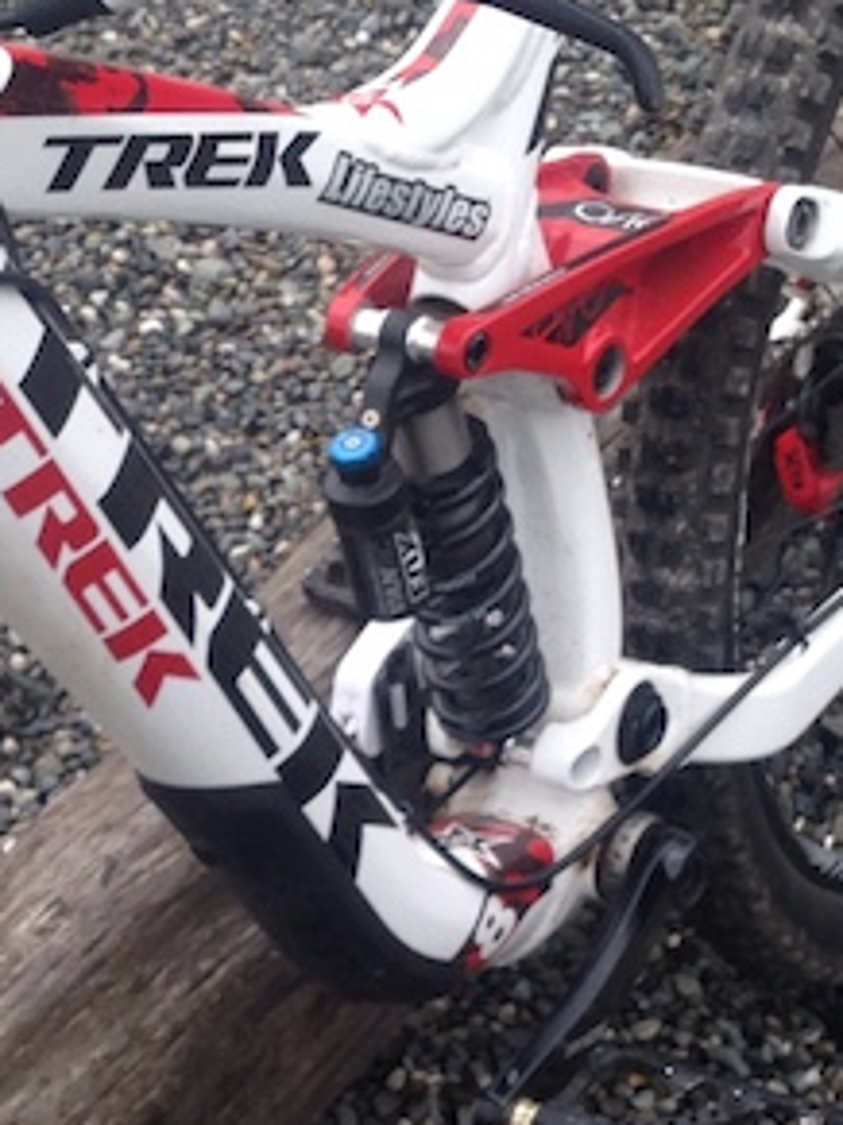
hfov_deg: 12.7
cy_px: 959
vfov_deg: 16.8
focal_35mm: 116
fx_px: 3769
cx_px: 128
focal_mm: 4.12
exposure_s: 1/317
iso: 50
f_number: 2.4
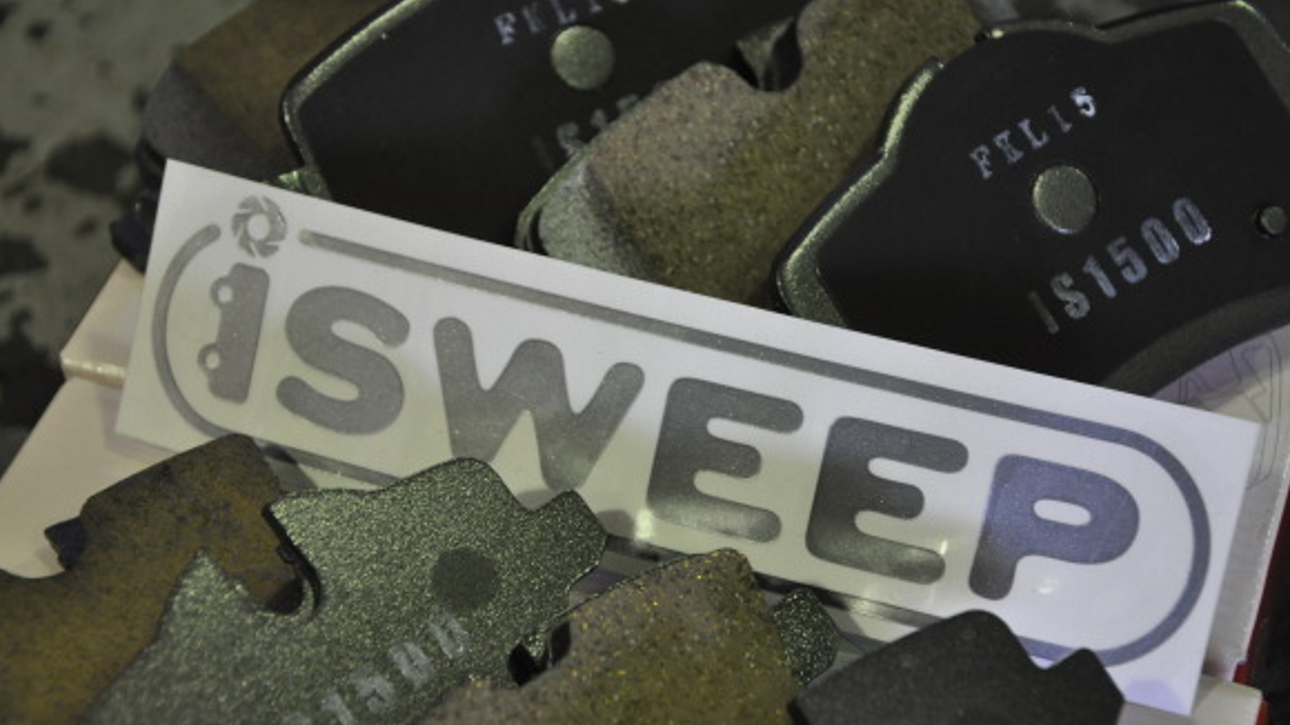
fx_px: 3146
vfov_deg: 13.1
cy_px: 373
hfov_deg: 23.2
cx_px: 645
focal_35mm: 92
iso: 800
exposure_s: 1/50
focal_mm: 58
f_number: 5
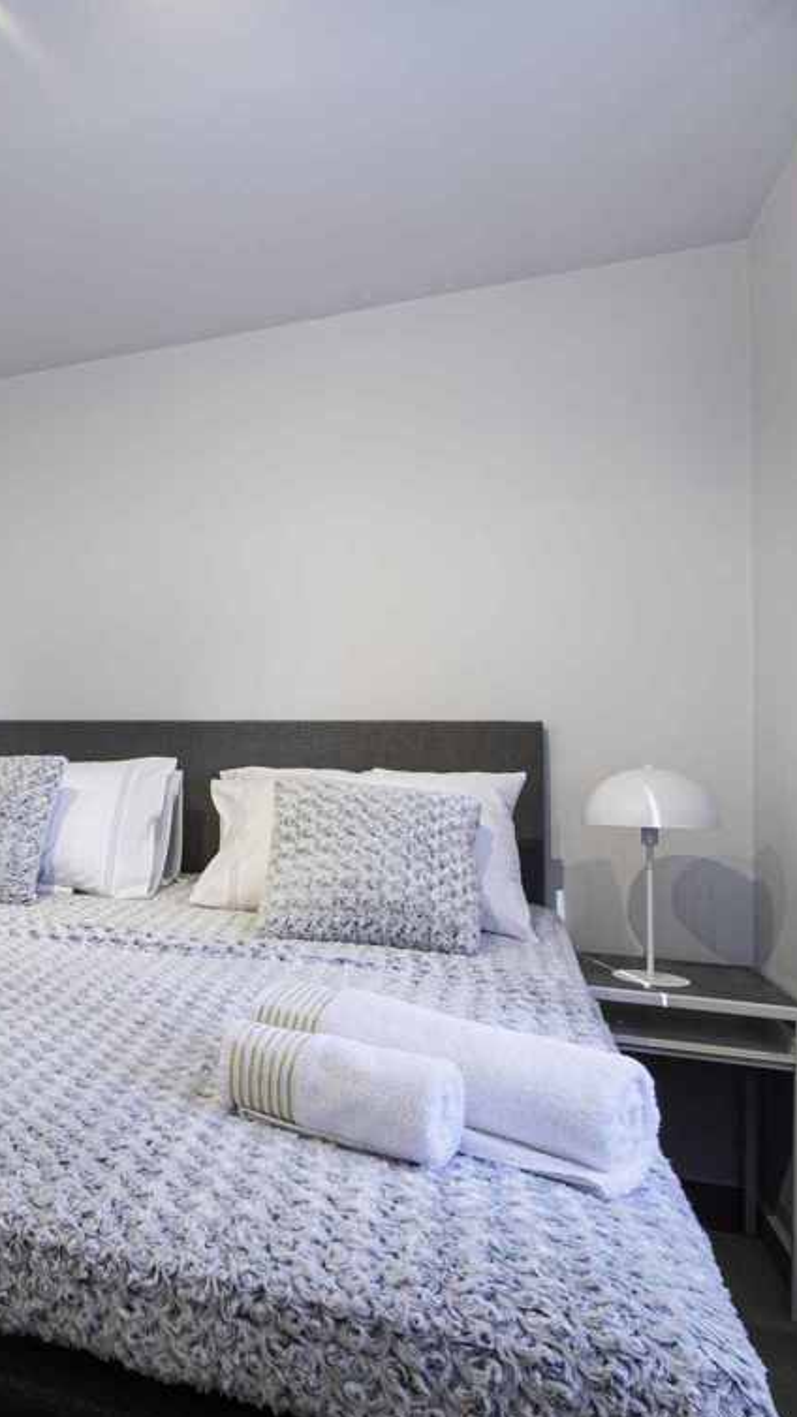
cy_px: 735
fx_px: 939
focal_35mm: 25
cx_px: -66
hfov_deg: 38.6
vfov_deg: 74.0
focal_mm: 10
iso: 100
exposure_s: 1/2
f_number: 14
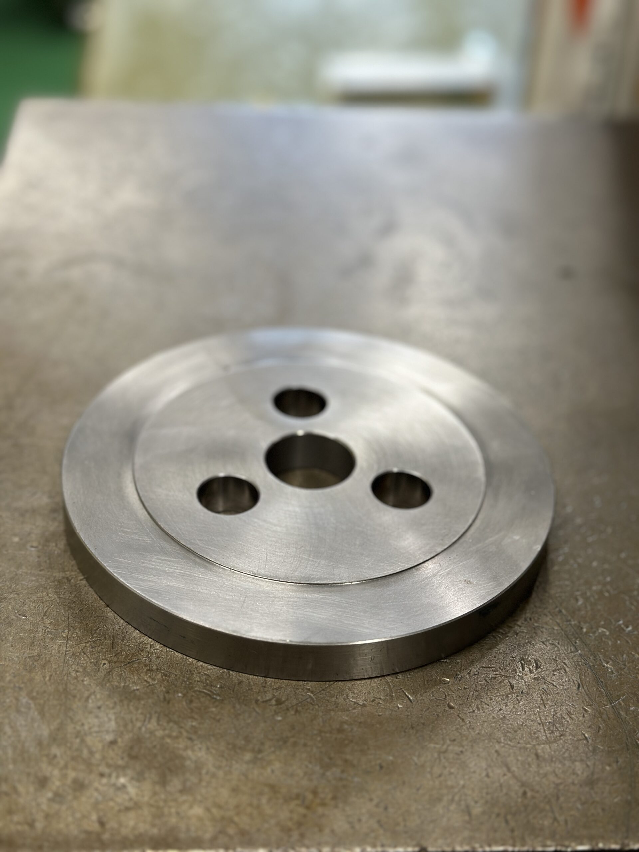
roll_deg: -3.0
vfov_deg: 39.7
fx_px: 1181
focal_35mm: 48
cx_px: 320
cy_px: 426
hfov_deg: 30.3
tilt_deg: -37.3
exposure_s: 1/85
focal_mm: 6.86
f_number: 1.78
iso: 125
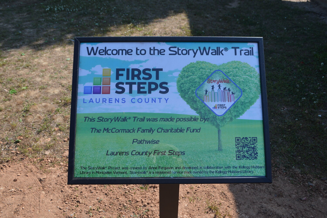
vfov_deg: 39.9
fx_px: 300
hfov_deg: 57.3
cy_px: 109
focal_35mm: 33
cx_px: 164
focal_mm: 22
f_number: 7.1
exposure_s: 1/200
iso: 100
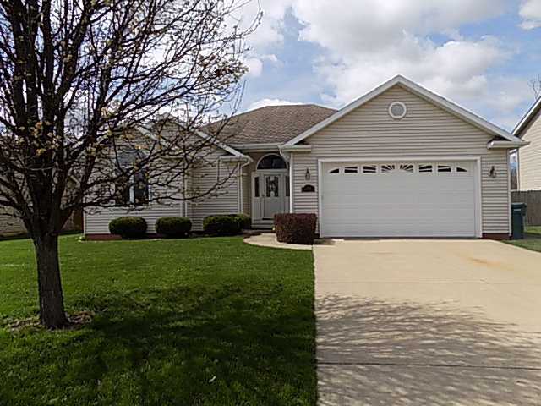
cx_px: 270
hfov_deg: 73.9
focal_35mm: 23
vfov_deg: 58.9
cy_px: 203
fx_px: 359
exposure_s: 1/1250
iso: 80
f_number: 3.1
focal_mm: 4
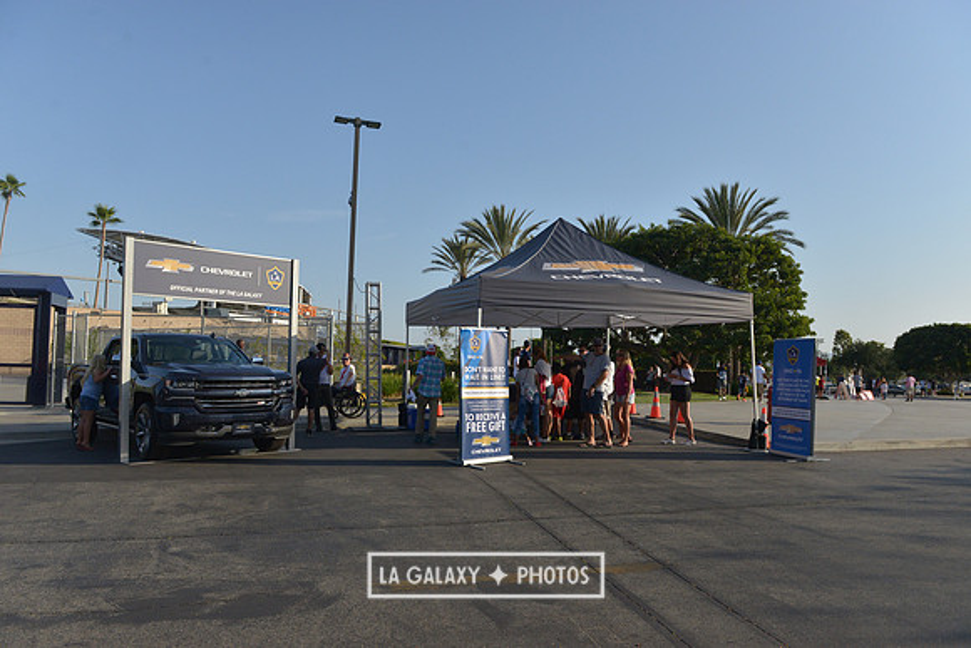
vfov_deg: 53.2
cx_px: 486
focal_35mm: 24
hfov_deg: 73.7
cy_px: 324
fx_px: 647
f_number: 7.1
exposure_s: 1/4000
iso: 1000
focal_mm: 24
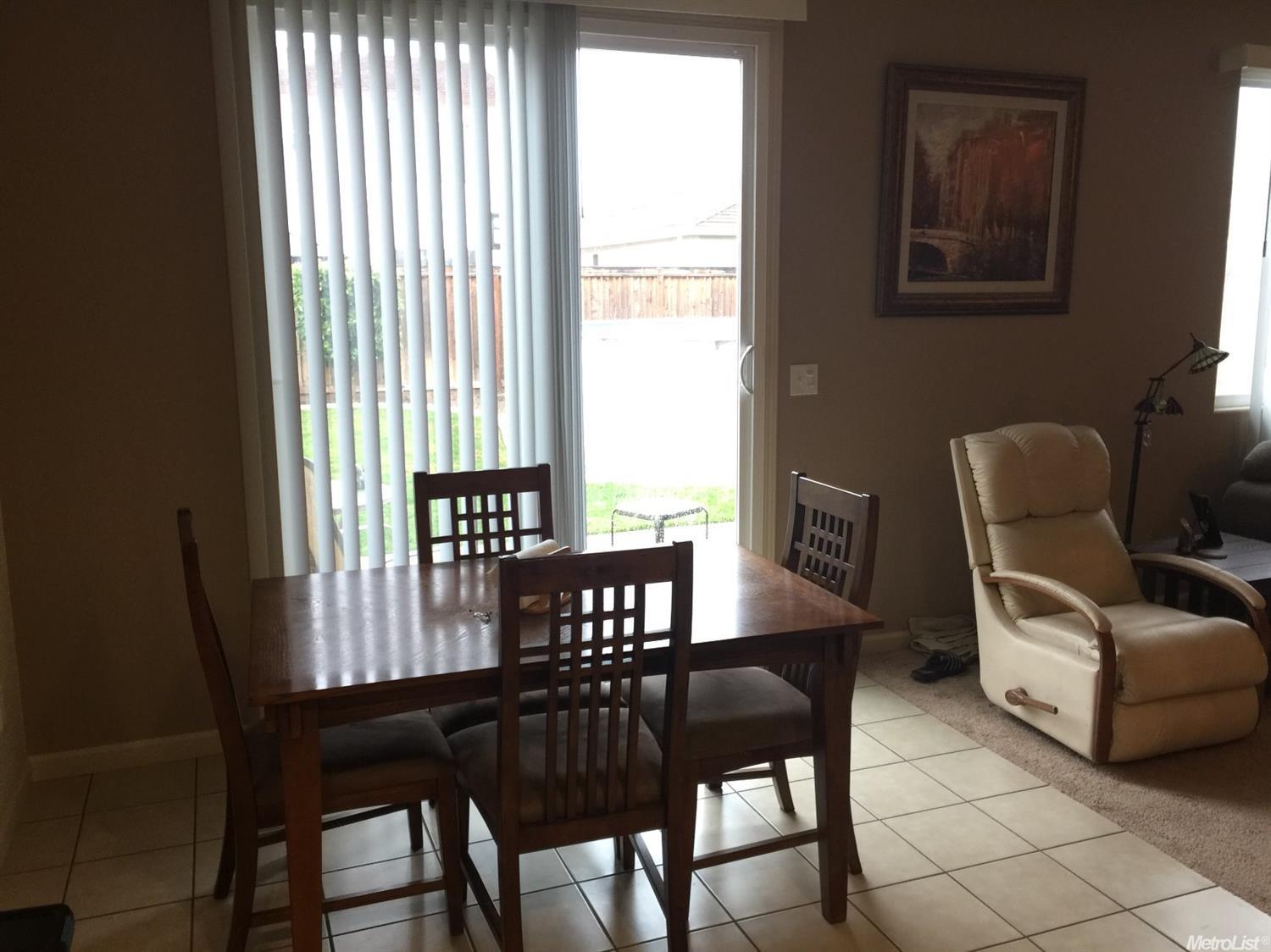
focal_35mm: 29
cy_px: 476
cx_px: 636
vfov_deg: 48.2
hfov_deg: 61.7
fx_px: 1064
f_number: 2.2
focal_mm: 4.15
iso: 64
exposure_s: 1/15
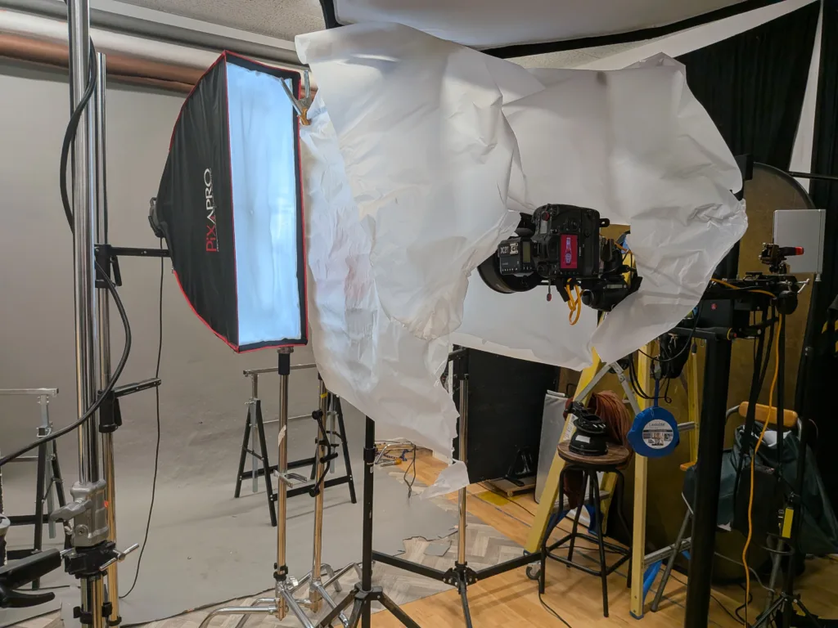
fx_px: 581
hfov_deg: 71.6
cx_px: 419
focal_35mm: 24
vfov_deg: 56.8
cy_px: 314
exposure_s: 1/100
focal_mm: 4.53
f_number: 1.7
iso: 40
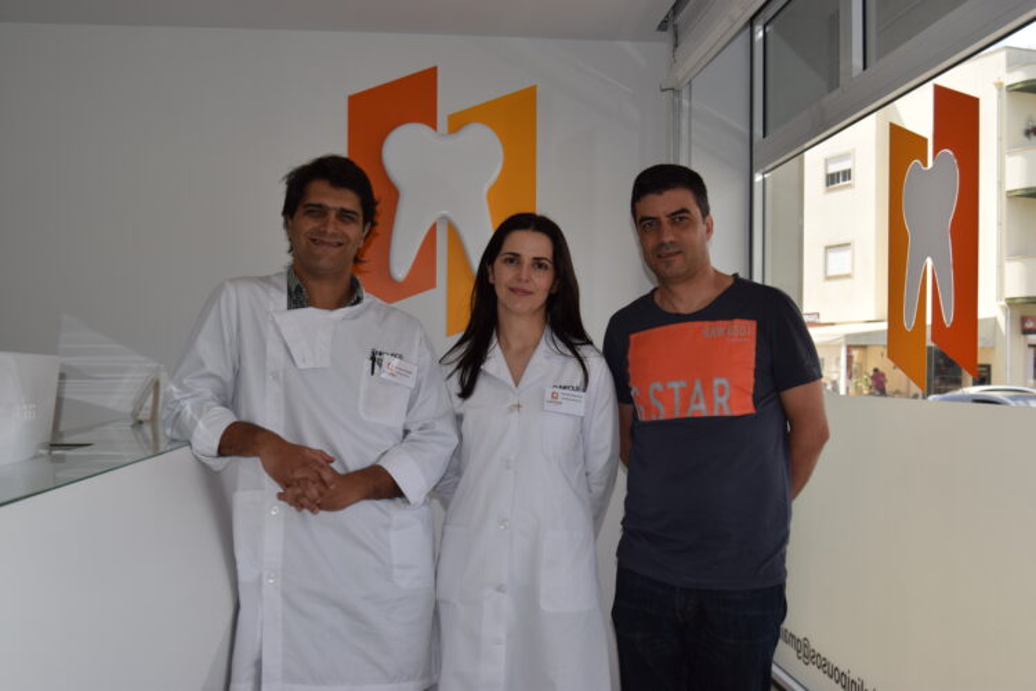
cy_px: 346
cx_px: 518
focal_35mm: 39
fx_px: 1122
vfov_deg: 34.2
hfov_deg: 49.6
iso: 100
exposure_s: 1/200
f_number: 7.1
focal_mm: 26
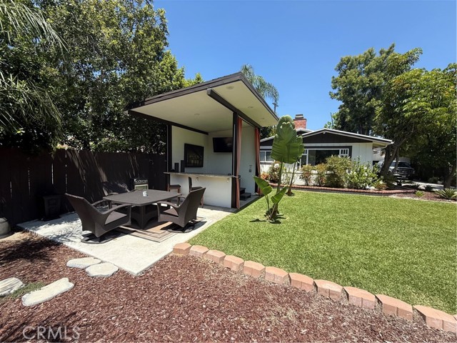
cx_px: 228
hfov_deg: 102.1
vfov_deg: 85.7
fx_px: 185
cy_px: 172
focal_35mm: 14
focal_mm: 2.22
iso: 50
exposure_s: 1/1017
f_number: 2.2
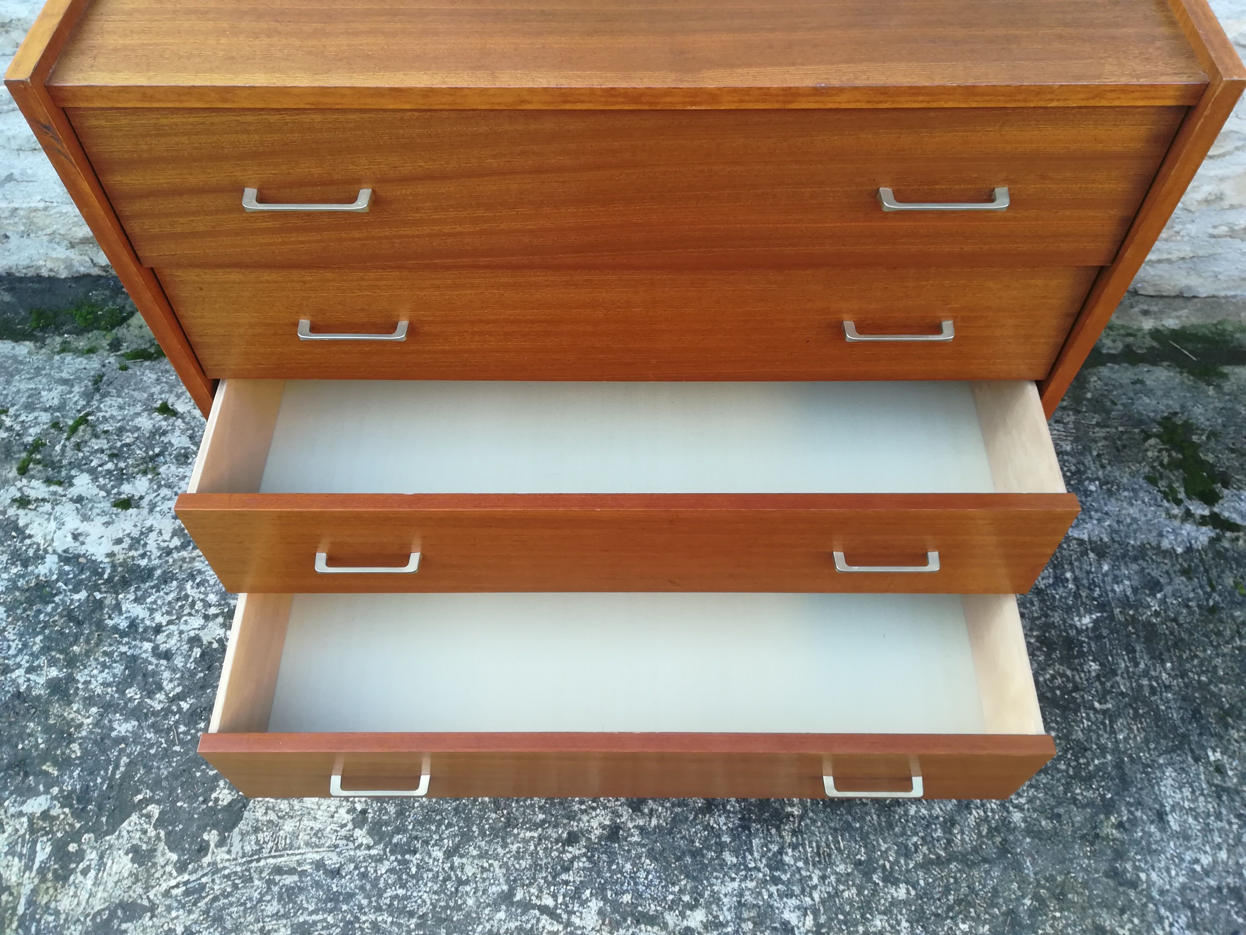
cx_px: 623
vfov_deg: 53.1
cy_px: 468
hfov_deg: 67.3
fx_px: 936
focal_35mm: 26
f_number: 2.2
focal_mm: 3.83
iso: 100
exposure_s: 1/50
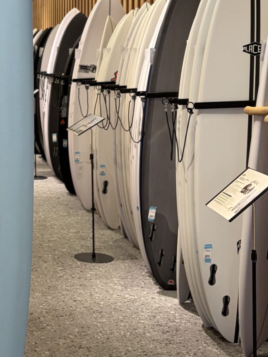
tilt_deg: -2.0
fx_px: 763
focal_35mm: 74
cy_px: 68
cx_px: -60
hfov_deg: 18.8
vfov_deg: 25.8
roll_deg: +0.0
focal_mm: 5.96
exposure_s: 1/120
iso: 125
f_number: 1.6
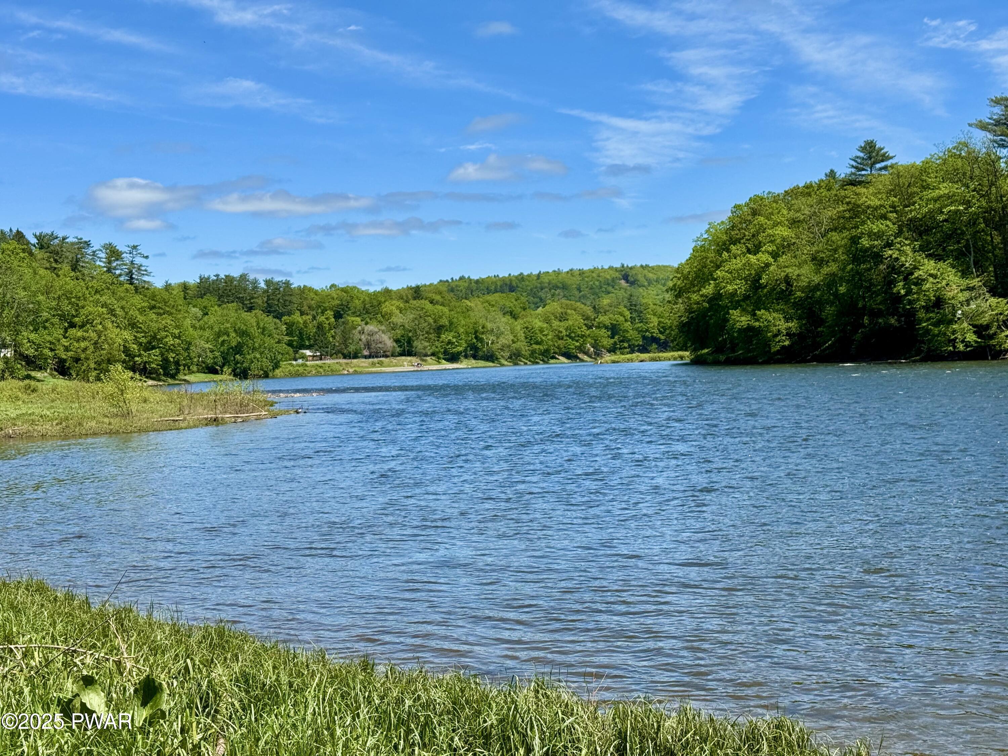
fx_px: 1398
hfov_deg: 39.7
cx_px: 504
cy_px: 378
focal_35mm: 48
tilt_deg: -1.9
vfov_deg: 30.3
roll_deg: +2.1
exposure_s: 1/4608
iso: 64
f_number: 1.78
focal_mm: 6.76
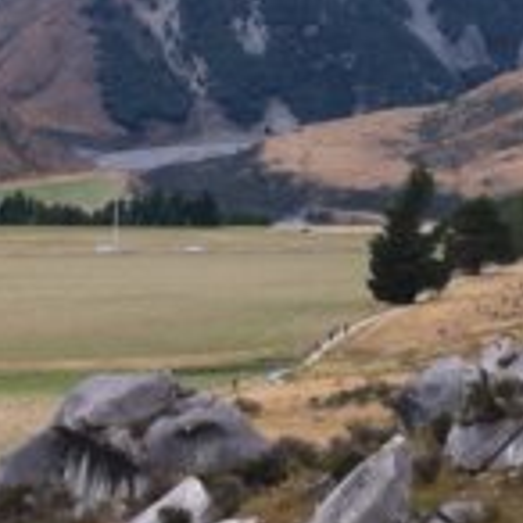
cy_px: 179
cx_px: 208
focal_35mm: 169
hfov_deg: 10.3
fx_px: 2889
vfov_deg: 10.3
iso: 80
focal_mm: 3.85
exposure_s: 1/134
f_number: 2.8
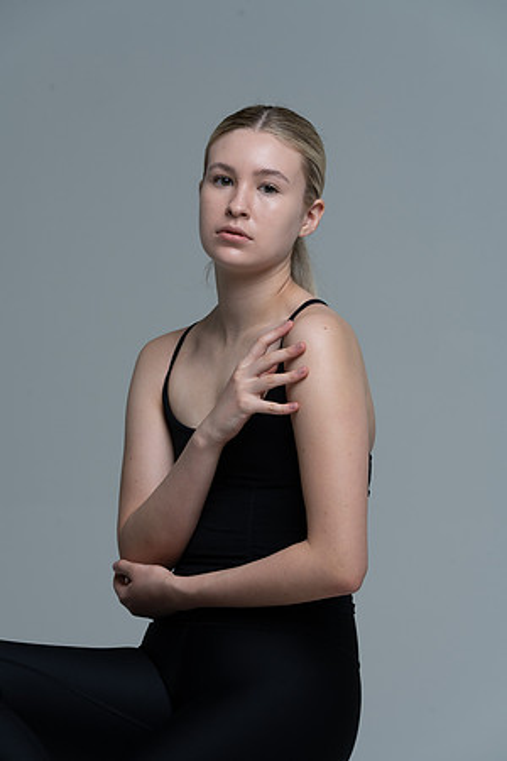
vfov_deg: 11.9
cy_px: 380
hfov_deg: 7.9
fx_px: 3654
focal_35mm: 173
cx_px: 254
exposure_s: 1/160
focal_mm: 173
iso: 320
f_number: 9
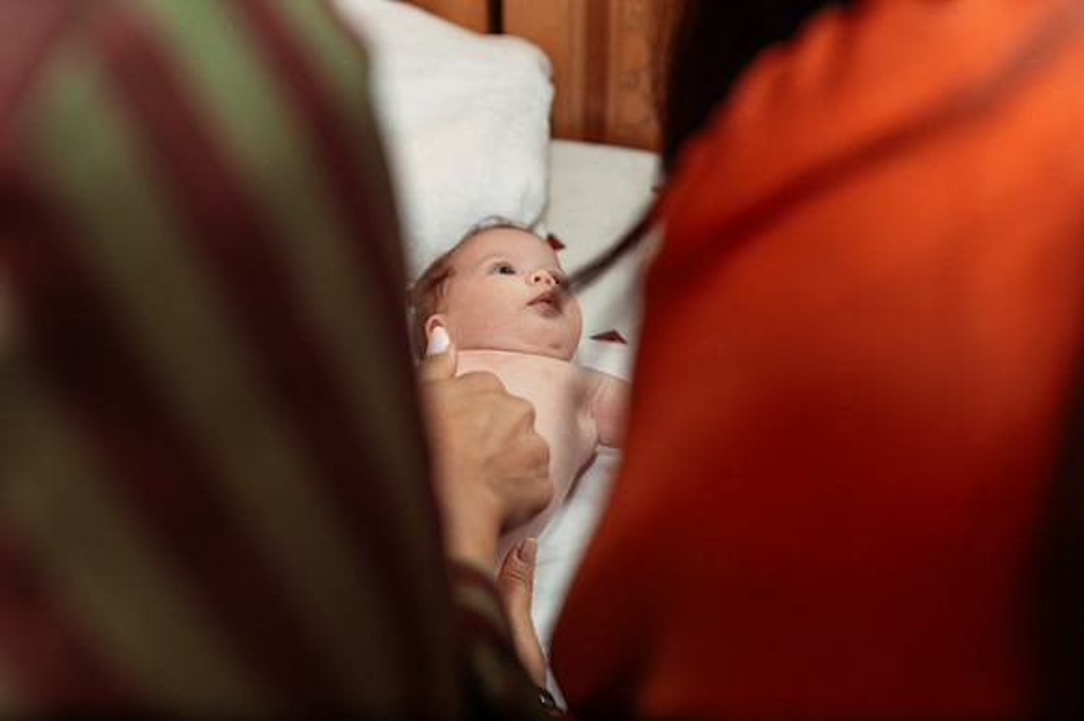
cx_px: 542
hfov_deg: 42.8
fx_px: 1384
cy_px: 360
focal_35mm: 46
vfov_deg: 29.2
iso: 2000
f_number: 3.5
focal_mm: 46
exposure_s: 1/250
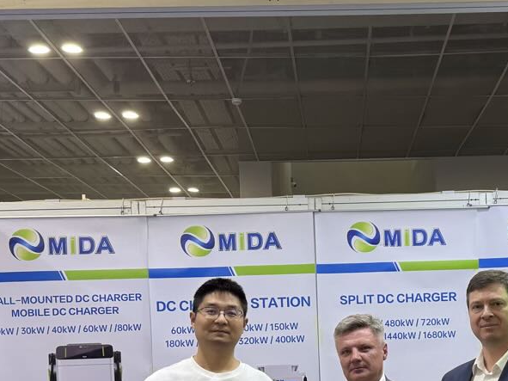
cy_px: 349
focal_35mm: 65
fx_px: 954
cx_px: 383
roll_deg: +2.4
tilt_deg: +1.0
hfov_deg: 29.3
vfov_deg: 22.0
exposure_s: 1/100
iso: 50
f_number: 1.78
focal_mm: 6.76
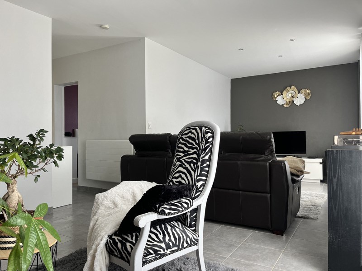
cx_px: 181
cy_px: 136
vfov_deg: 53.1
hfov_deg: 67.3
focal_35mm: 26
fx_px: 272
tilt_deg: +0.1
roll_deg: +0.6
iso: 100
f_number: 1.6
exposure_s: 1/122
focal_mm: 5.1
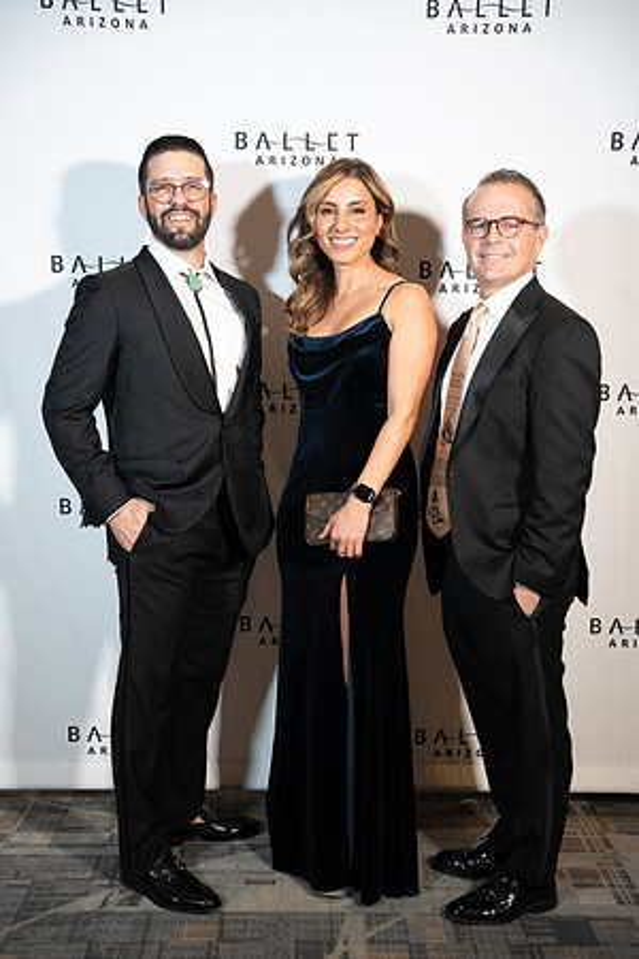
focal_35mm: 45
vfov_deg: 43.7
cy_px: 480
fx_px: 1195
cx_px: 320
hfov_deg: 29.9
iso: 1600
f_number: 2.8
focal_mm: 44.9
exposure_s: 1/160
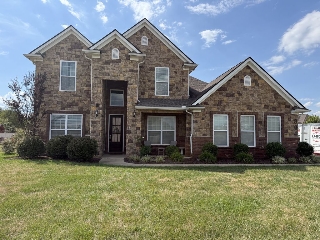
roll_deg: -0.5
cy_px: 120
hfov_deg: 71.6
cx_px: 160
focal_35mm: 24
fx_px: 222
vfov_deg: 56.8
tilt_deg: +4.2
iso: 100
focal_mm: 6.76
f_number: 1.78
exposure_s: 1/4405
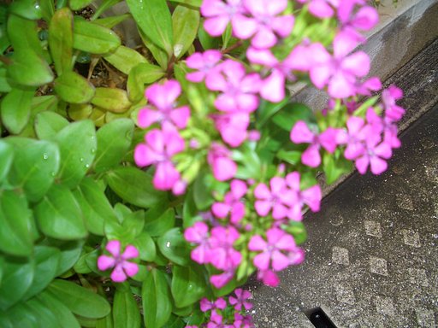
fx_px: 443
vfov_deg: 40.7
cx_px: 219
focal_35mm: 35
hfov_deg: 52.6
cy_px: 164
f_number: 2.6
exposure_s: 1/160
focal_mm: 5.8
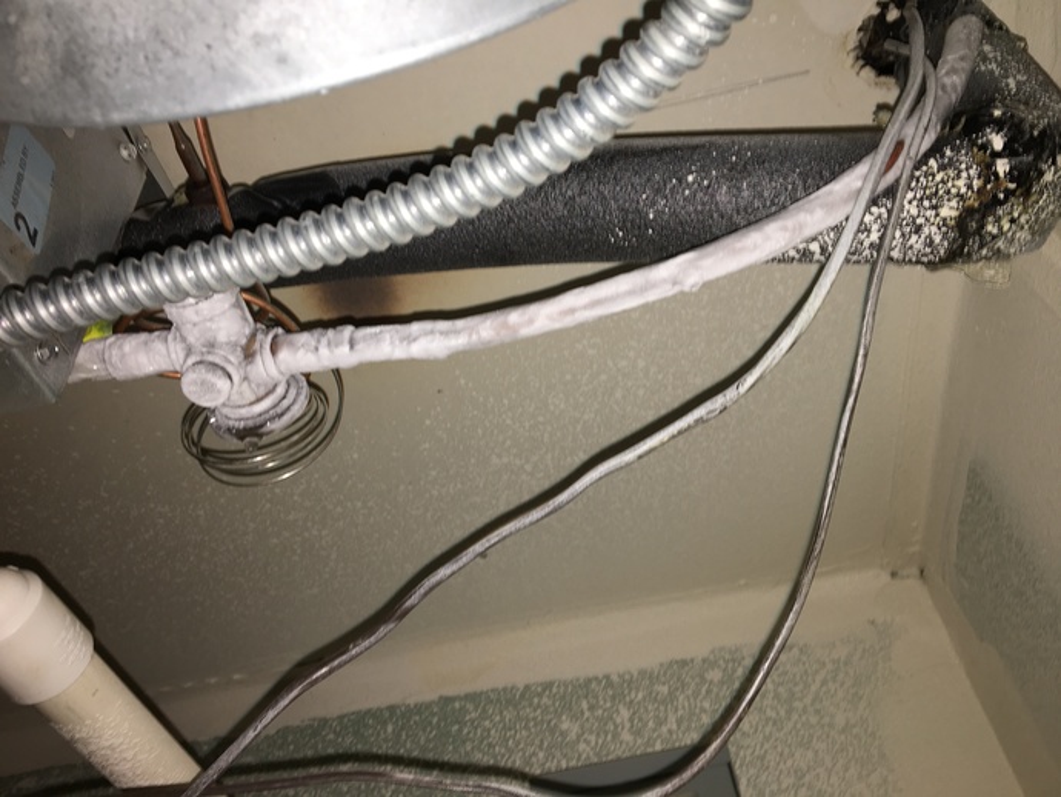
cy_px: 398
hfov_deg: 61.6
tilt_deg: +45.6
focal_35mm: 29
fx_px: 889
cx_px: 530
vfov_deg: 48.3
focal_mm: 4.15
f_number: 2.2
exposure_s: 1/24
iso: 25
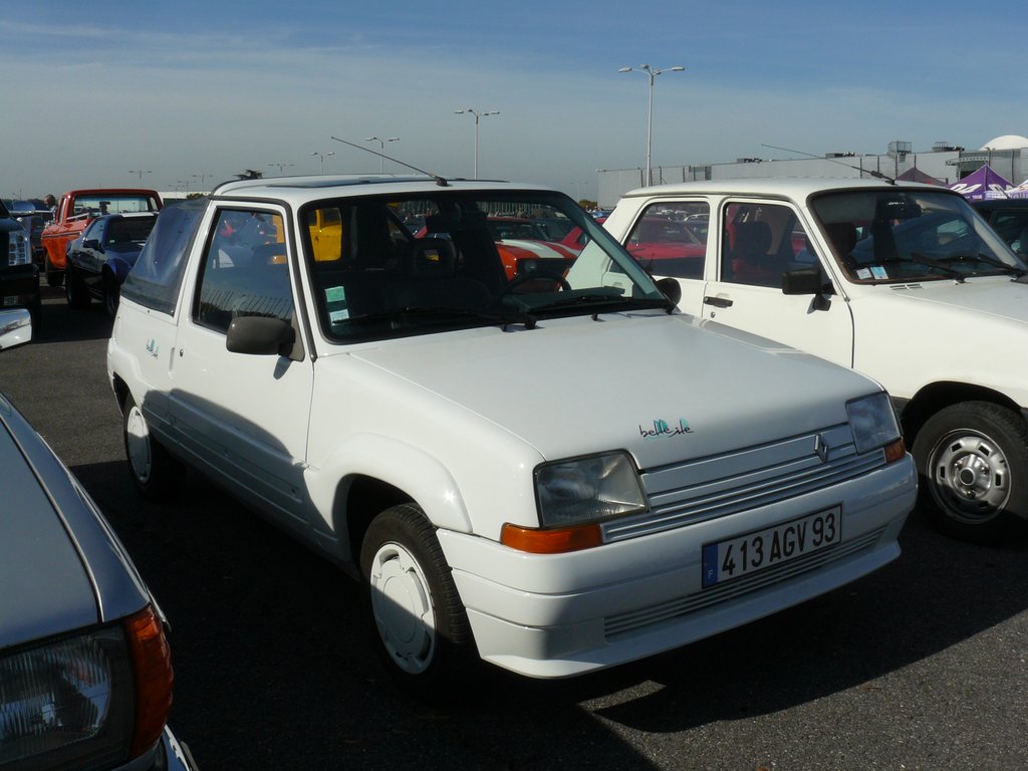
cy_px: 386
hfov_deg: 51.4
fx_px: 1069
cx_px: 514
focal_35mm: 36
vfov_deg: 39.7
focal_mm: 6
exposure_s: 1/400
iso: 100
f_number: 8
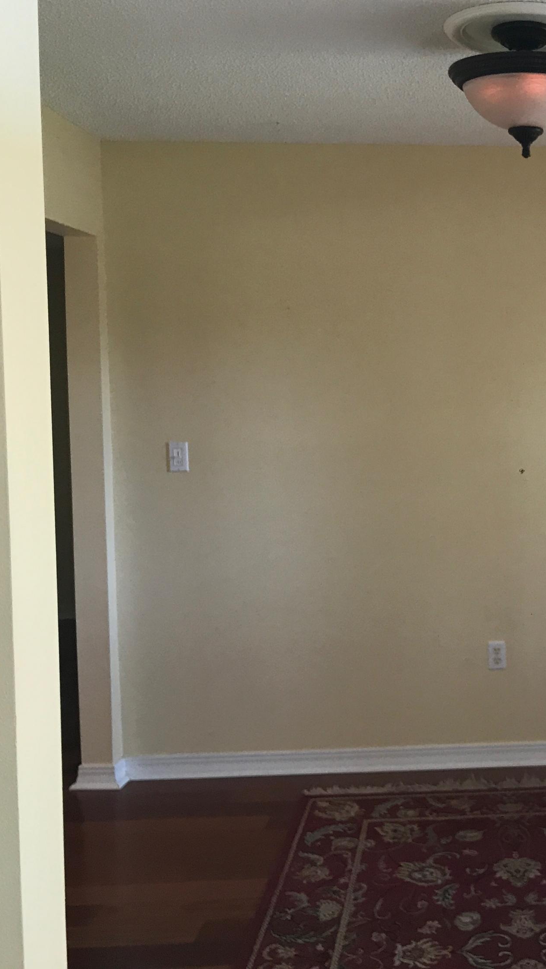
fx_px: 1055
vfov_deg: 49.4
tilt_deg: -4.1
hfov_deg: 27.1
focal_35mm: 41
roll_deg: +0.2
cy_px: 481
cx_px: 567
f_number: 1.8
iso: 40
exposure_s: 1/24
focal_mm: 3.99
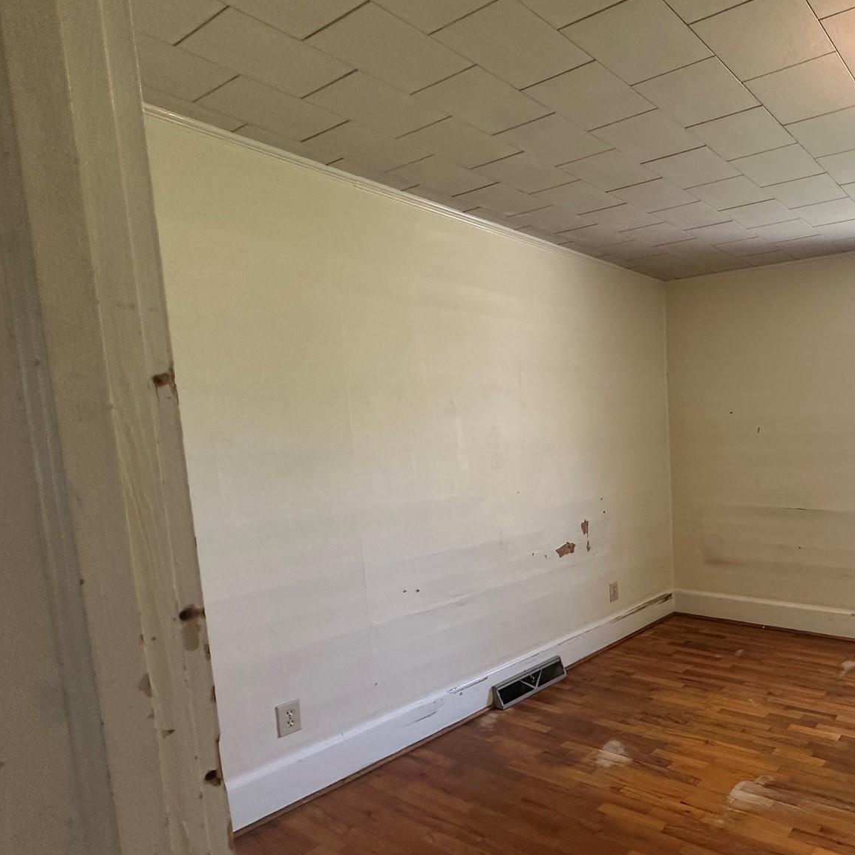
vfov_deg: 69.0
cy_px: 508
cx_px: 741
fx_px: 615
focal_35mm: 22
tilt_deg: -6.3
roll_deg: +1.0
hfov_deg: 60.8
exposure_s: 1/60
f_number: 2.2
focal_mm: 2.22
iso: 160
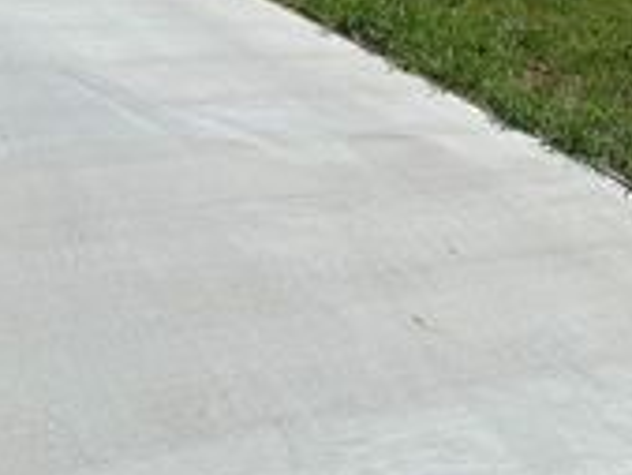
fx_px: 1297
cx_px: 445
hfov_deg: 27.1
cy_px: -122
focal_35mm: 71
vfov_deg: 19.3
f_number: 1.78
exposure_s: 1/10309
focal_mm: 6.76
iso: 80
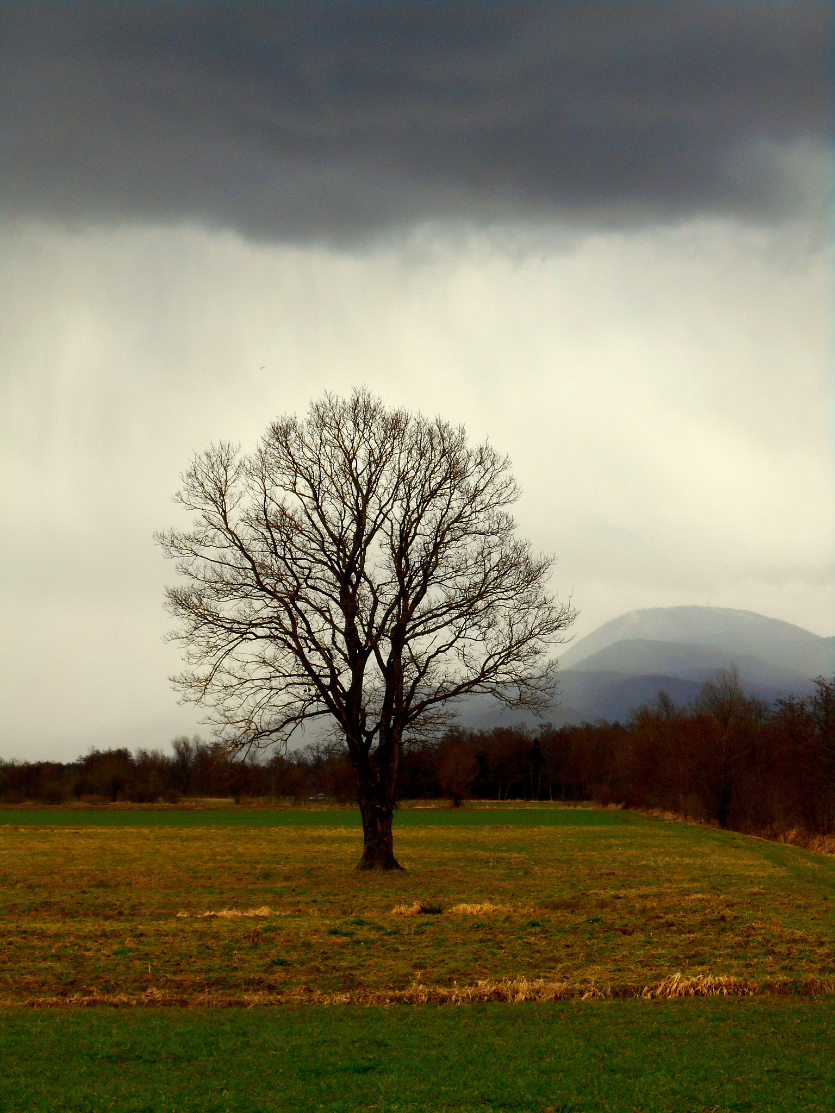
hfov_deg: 19.4
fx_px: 2444
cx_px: 418
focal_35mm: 76
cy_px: 556
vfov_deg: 25.7
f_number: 5.8
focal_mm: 13.5
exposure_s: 1/125
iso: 80
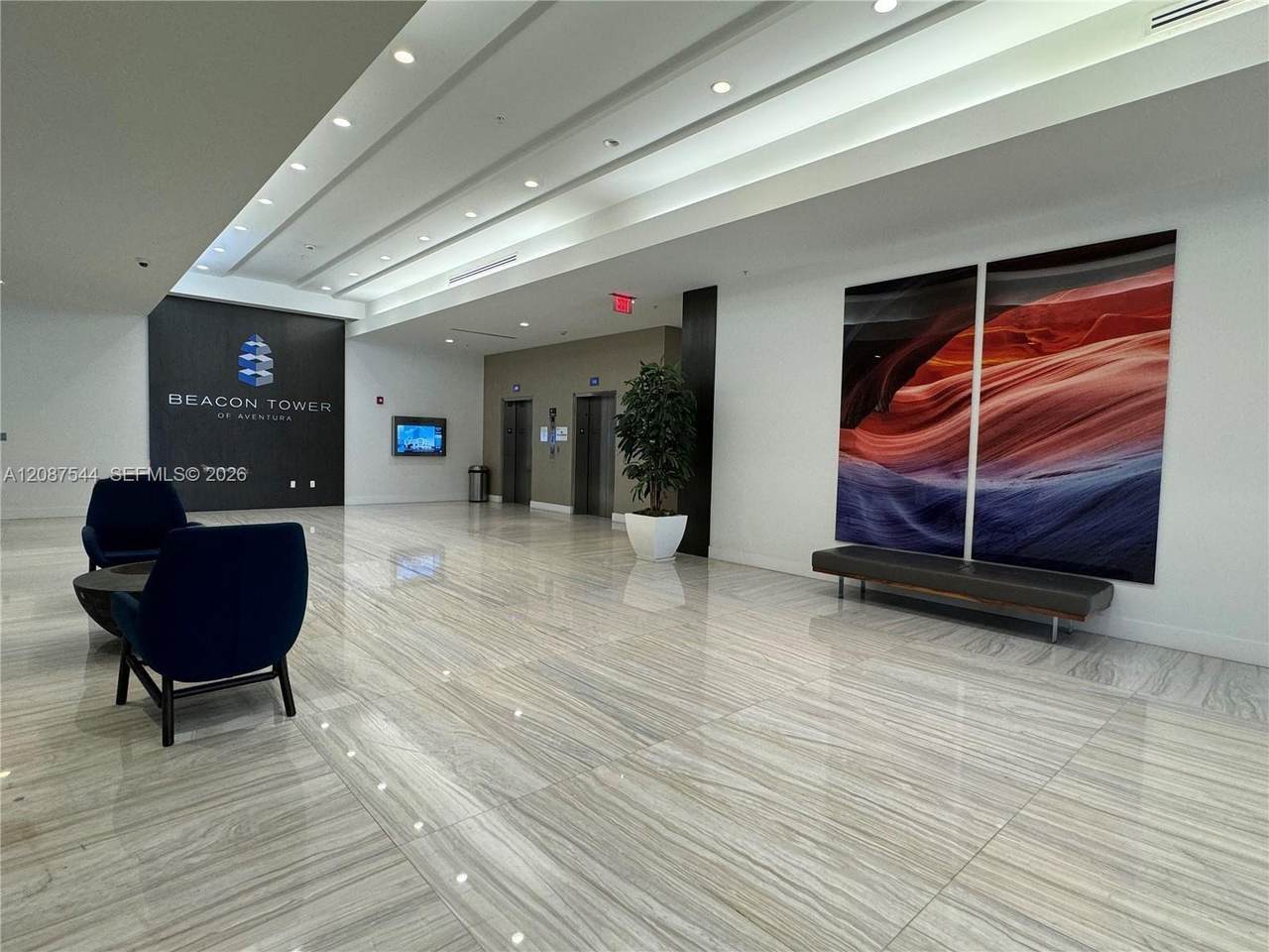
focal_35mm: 18
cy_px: 476
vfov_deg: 71.6
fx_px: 660
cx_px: 634
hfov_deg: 87.8
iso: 160
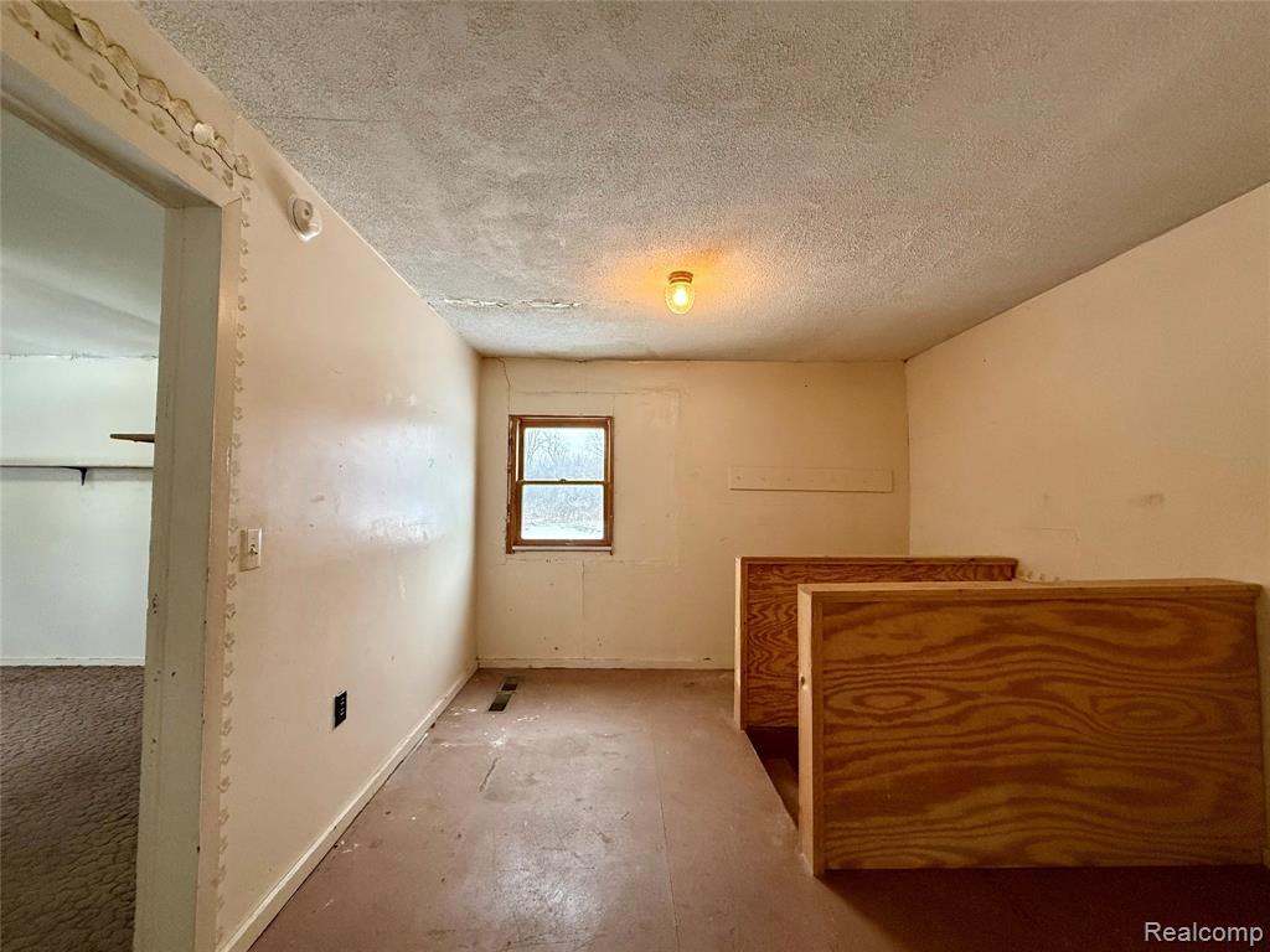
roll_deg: -1.0
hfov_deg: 102.1
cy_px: 476
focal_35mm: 14
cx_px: 635
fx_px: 514
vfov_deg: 85.7
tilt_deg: +2.0
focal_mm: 2.22
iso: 400
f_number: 2.2
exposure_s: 1/120
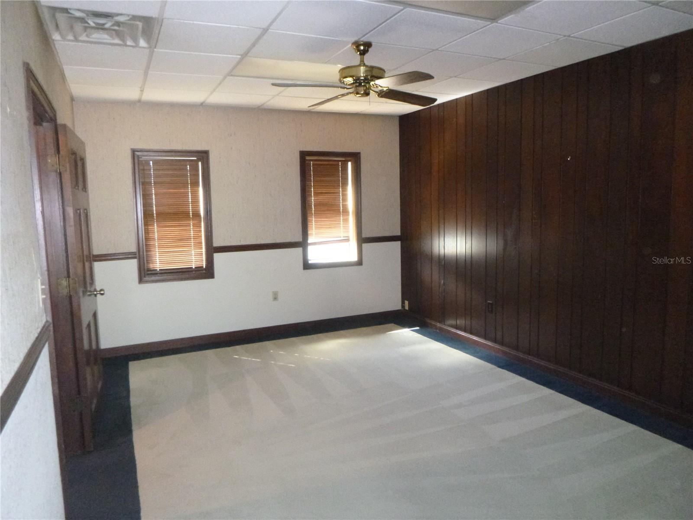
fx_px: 500
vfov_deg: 54.9
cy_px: 260
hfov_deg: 69.4
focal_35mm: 25
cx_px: 346
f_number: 3.9
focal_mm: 4.5
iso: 800
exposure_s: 1/15
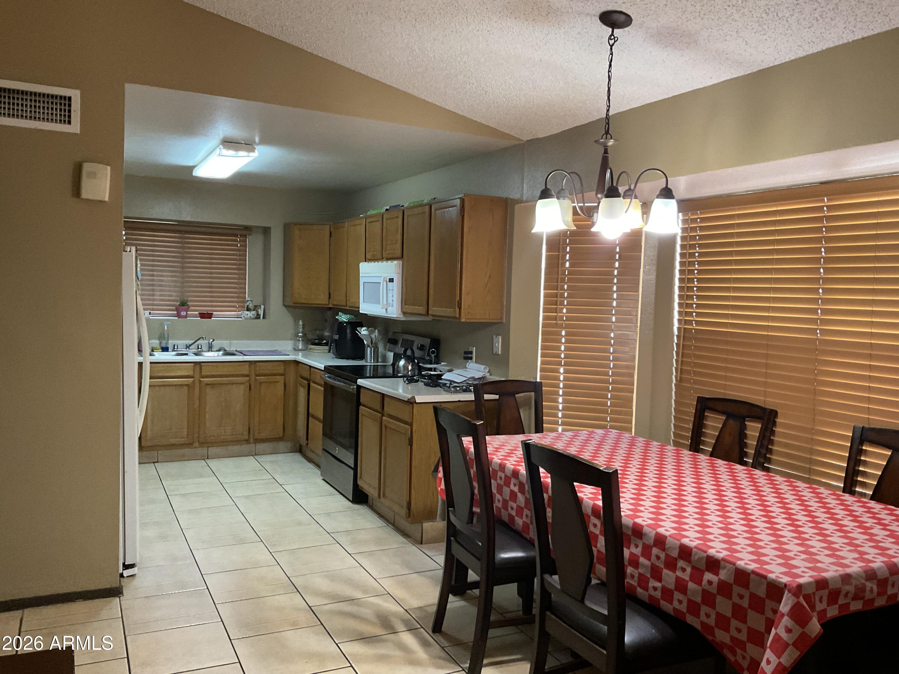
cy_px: 337
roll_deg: -1.6
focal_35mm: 29
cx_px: 450
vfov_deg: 48.2
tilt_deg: -3.1
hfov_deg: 61.7
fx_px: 753
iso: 200
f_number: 1.8
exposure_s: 1/60
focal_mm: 3
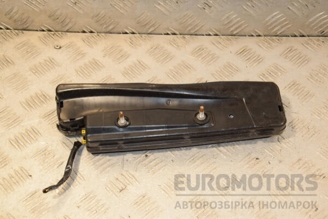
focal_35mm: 60
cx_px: 164
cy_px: 110
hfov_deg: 33.4
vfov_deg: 22.6
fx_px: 547
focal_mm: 40
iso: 800
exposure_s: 1/200
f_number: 7.1
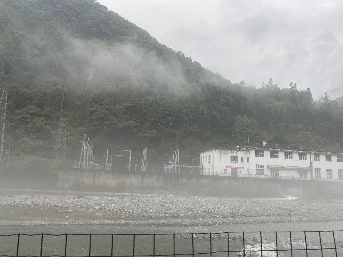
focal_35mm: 26
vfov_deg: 53.1
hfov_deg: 67.3
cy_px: 128
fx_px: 258
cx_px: 172
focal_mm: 4.25
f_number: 1.8
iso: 64
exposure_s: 1/121
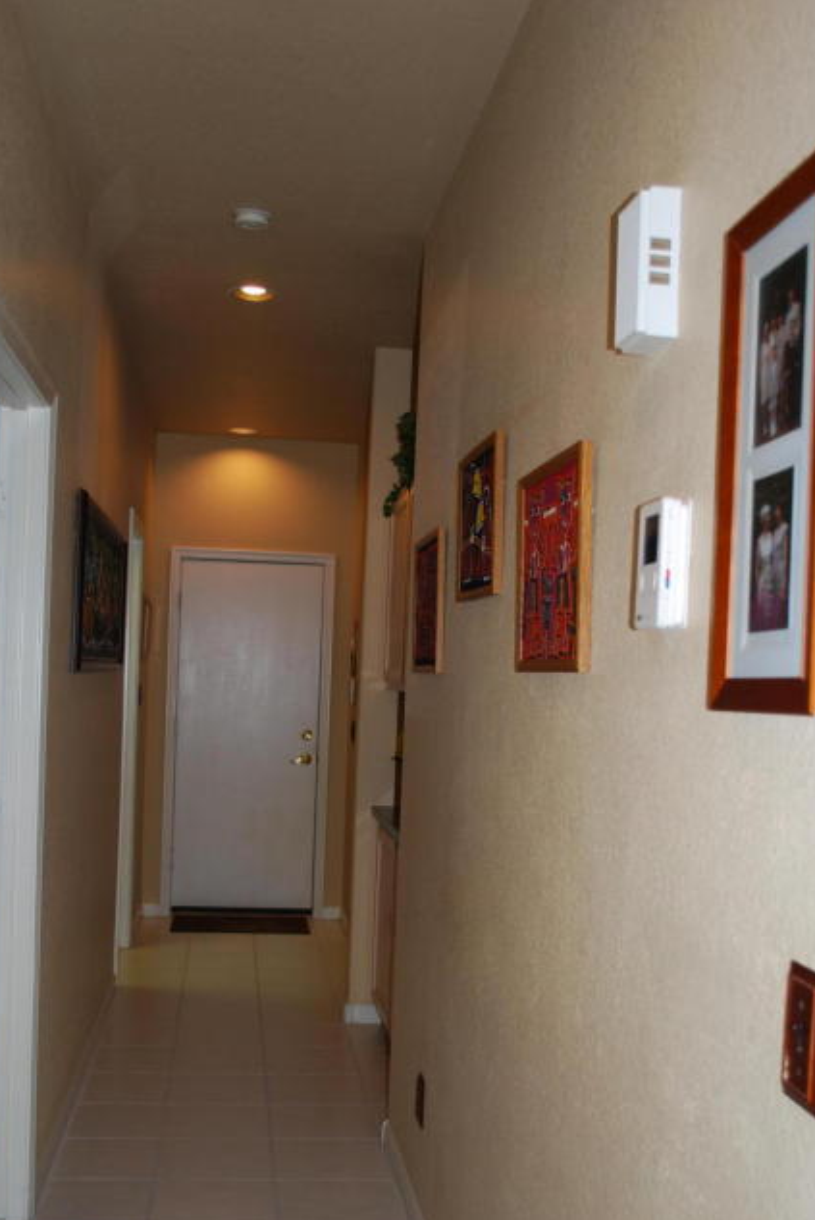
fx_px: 1356
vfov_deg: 48.2
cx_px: 408
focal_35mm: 40
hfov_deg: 33.5
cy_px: 720
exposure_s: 1/60
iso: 200
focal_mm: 22
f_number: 4
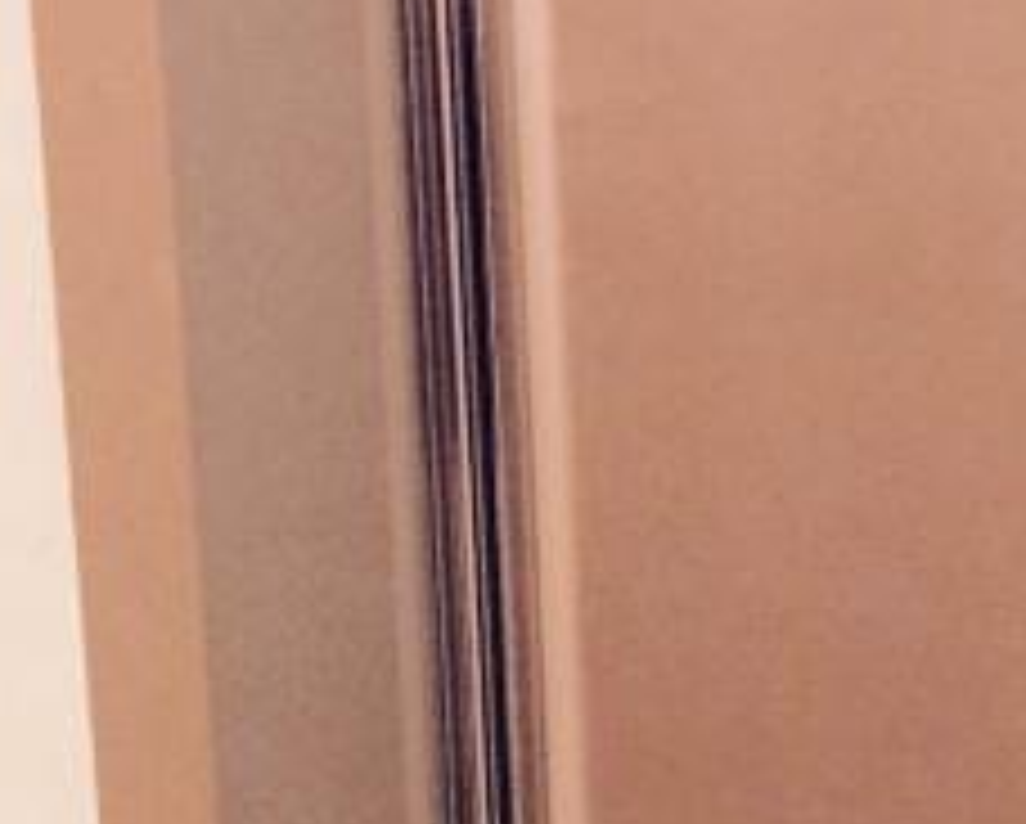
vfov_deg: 12.1
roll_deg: -0.1
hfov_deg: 14.7
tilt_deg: -17.8
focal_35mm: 127
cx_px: 1215
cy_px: 644
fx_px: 3861
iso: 100
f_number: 2.2
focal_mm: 4.15
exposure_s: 1/30
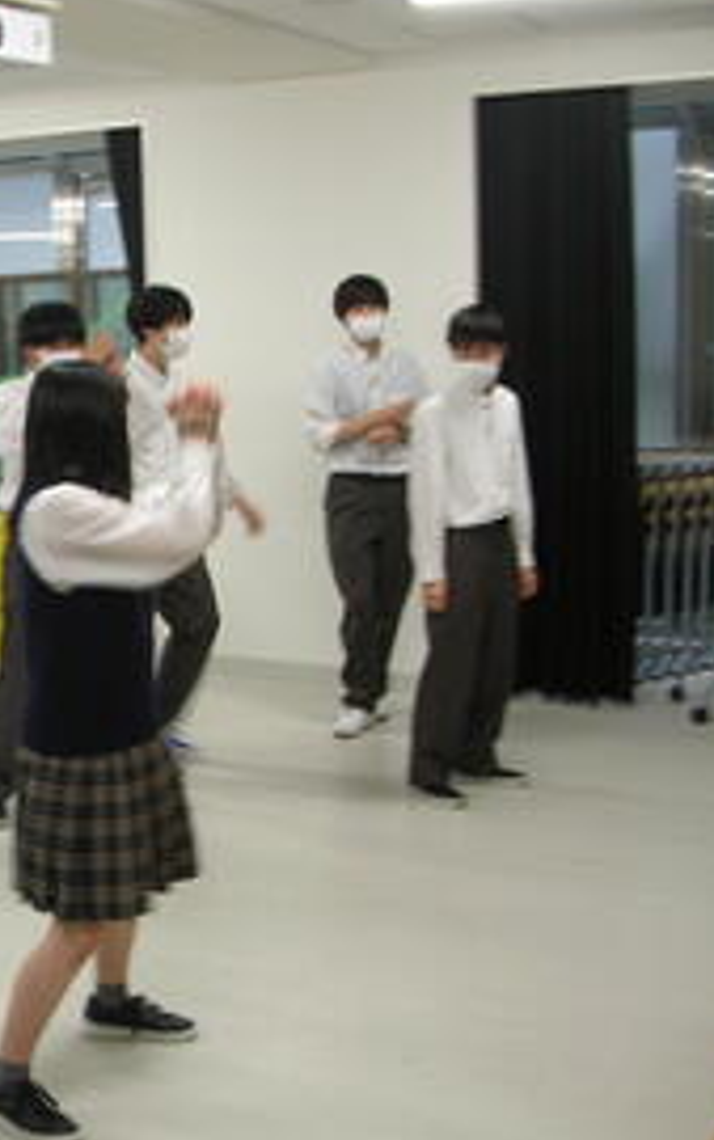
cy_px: 604
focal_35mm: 55
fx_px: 1711
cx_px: -72
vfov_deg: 36.9
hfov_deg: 22.3
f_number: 2.8
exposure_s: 1/16.7
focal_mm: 5.8
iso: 50
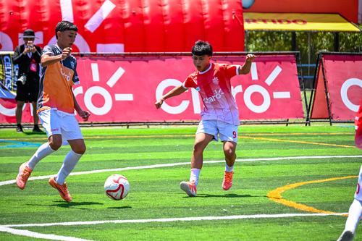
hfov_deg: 8.9
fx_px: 2337
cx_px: 181
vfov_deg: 5.9
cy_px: 120
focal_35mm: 232
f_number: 5.3
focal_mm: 155
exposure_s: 1/2000
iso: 1000
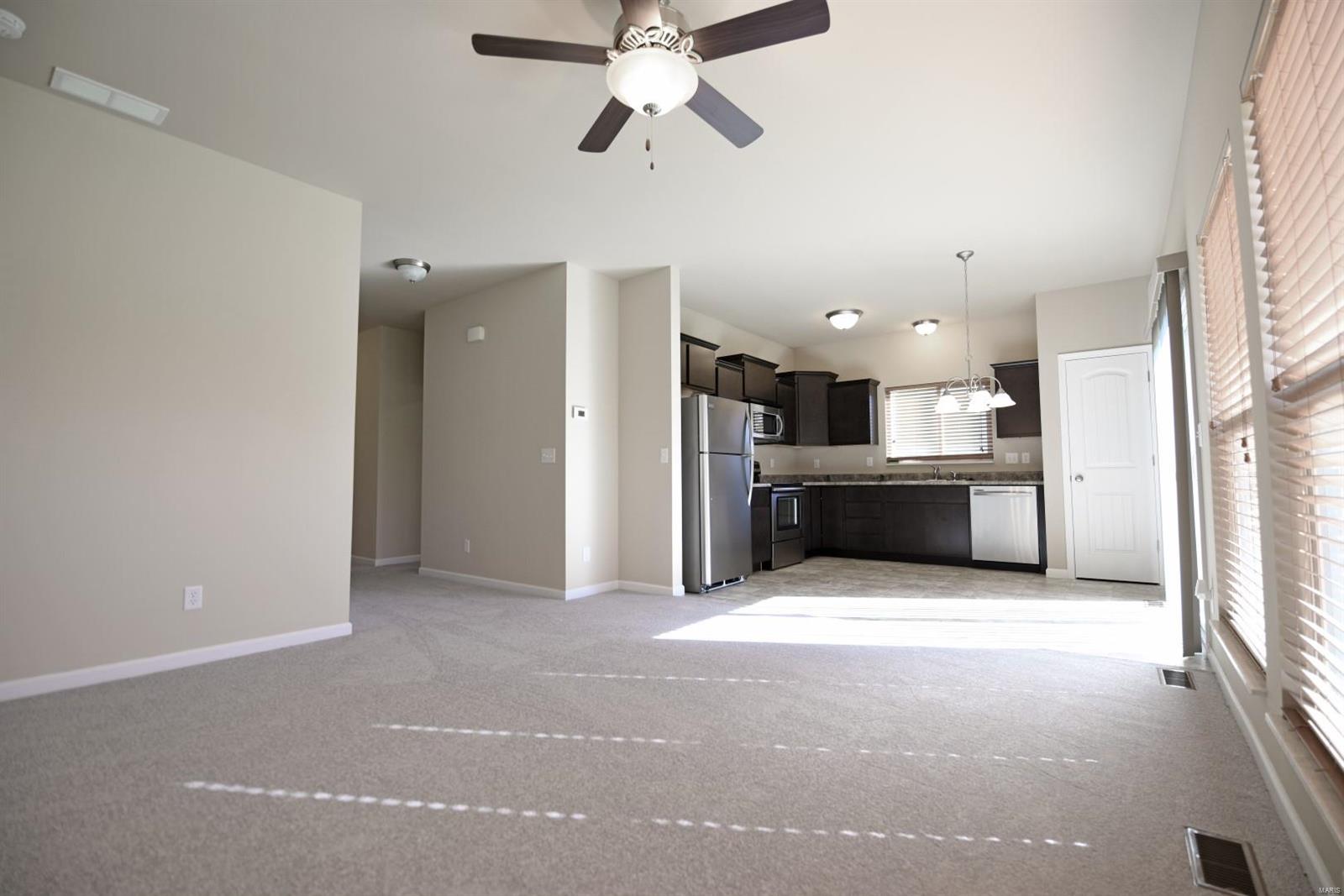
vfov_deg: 77.3
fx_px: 560
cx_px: 672
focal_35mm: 15
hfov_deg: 100.4
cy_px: 448
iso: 64
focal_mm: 15
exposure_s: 1/40
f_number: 2.8
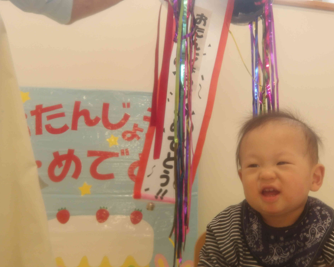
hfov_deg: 50.7
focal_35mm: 35
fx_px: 346
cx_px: 221
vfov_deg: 42.2
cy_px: 136
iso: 100
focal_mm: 4.9
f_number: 3
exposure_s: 1/60
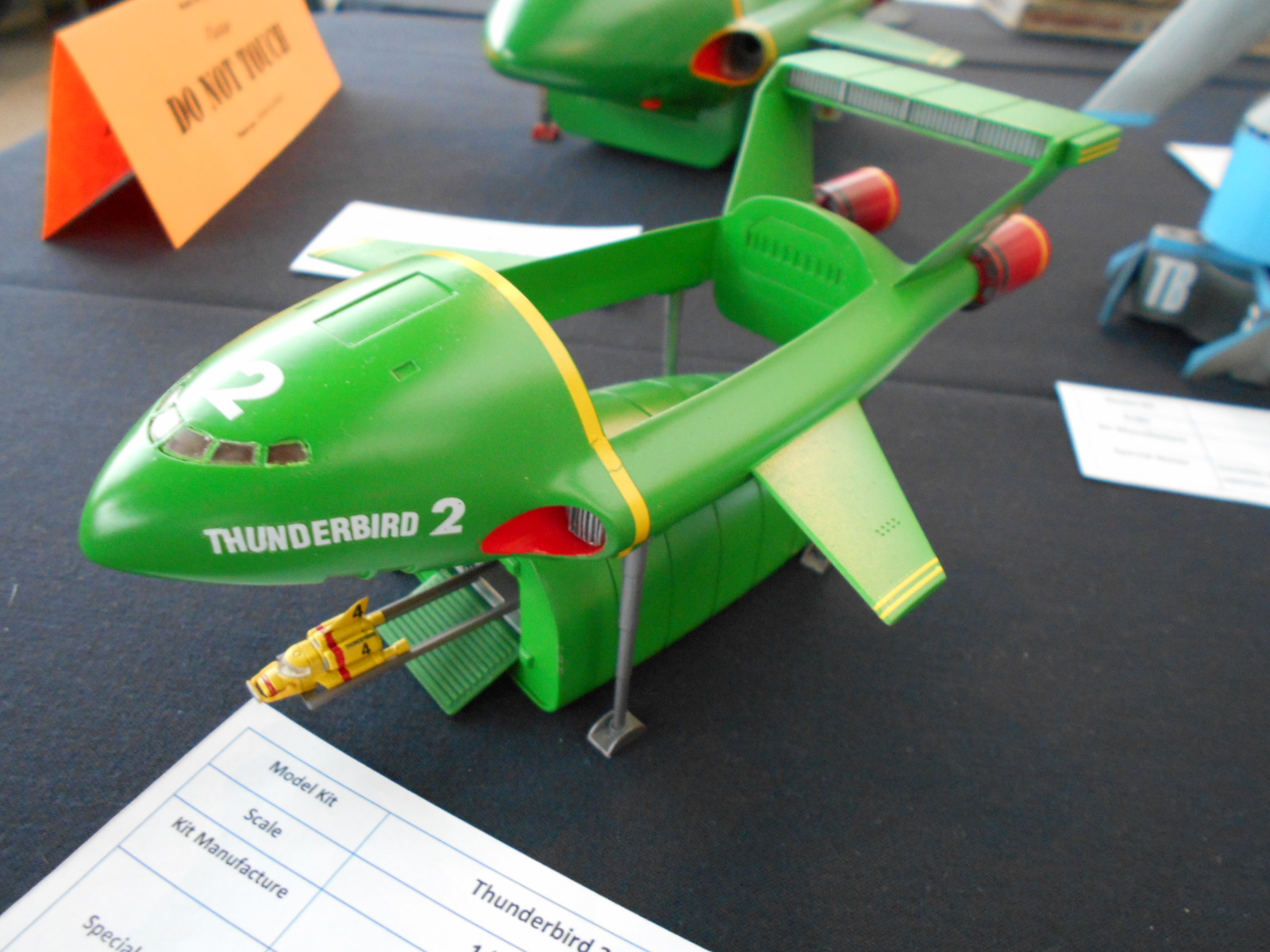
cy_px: 476
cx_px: 635
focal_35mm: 26
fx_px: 954
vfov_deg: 53.1
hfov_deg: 67.3
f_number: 3.2
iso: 400
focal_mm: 4.6
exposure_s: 1/15
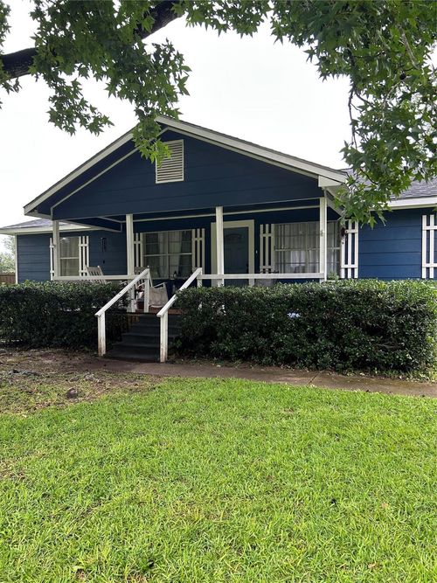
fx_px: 438
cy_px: 292
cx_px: 218
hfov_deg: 53.0
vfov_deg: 67.3
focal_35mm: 26
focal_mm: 5.7
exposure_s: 1/121
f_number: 1.5
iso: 40
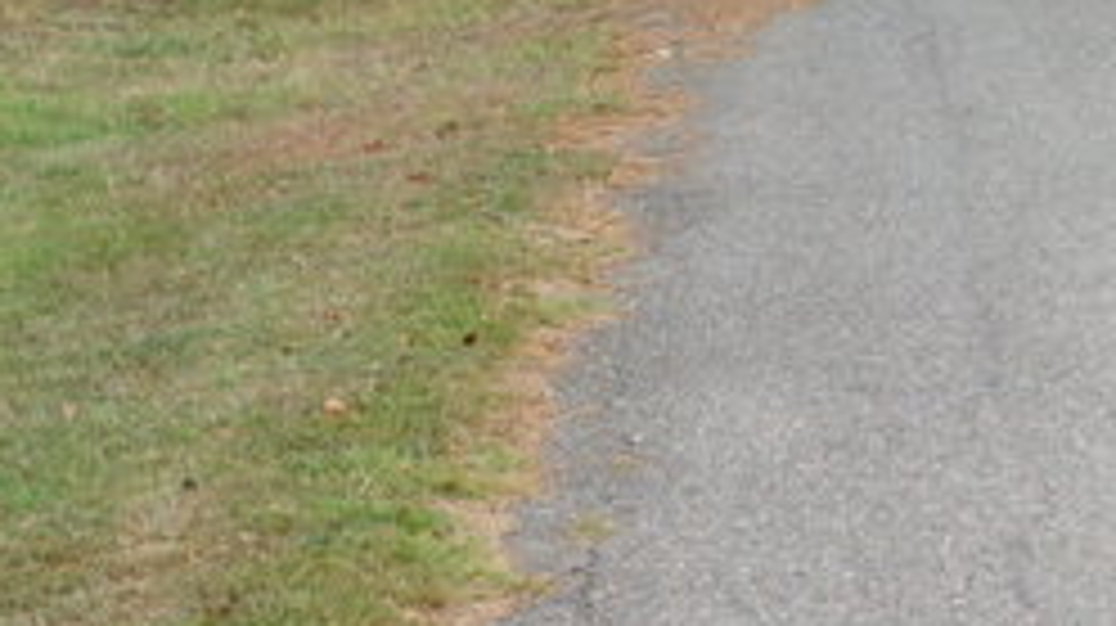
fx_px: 4731
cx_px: 900
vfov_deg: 7.5
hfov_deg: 13.4
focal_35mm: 160
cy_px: -221
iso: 125
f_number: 4.3
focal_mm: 12.6
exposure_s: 1/200
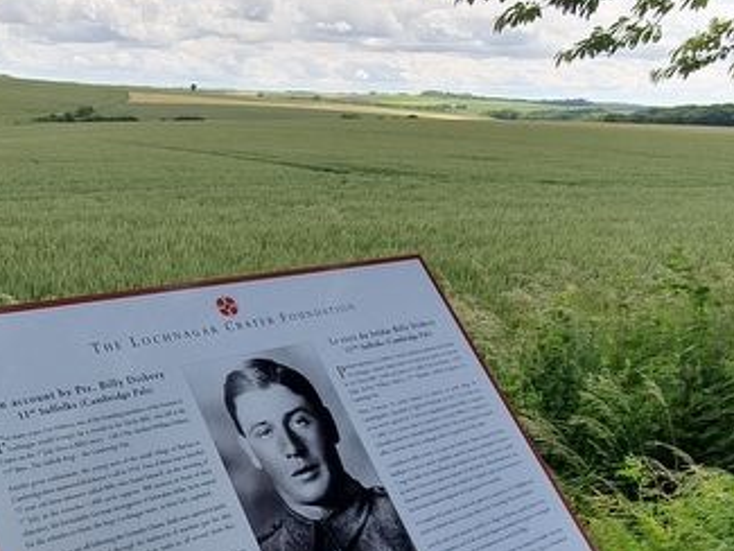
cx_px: 165
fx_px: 679
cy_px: 393
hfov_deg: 53.6
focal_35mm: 32
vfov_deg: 43.2
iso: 50
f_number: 2.2
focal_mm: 1.8
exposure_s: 1/273
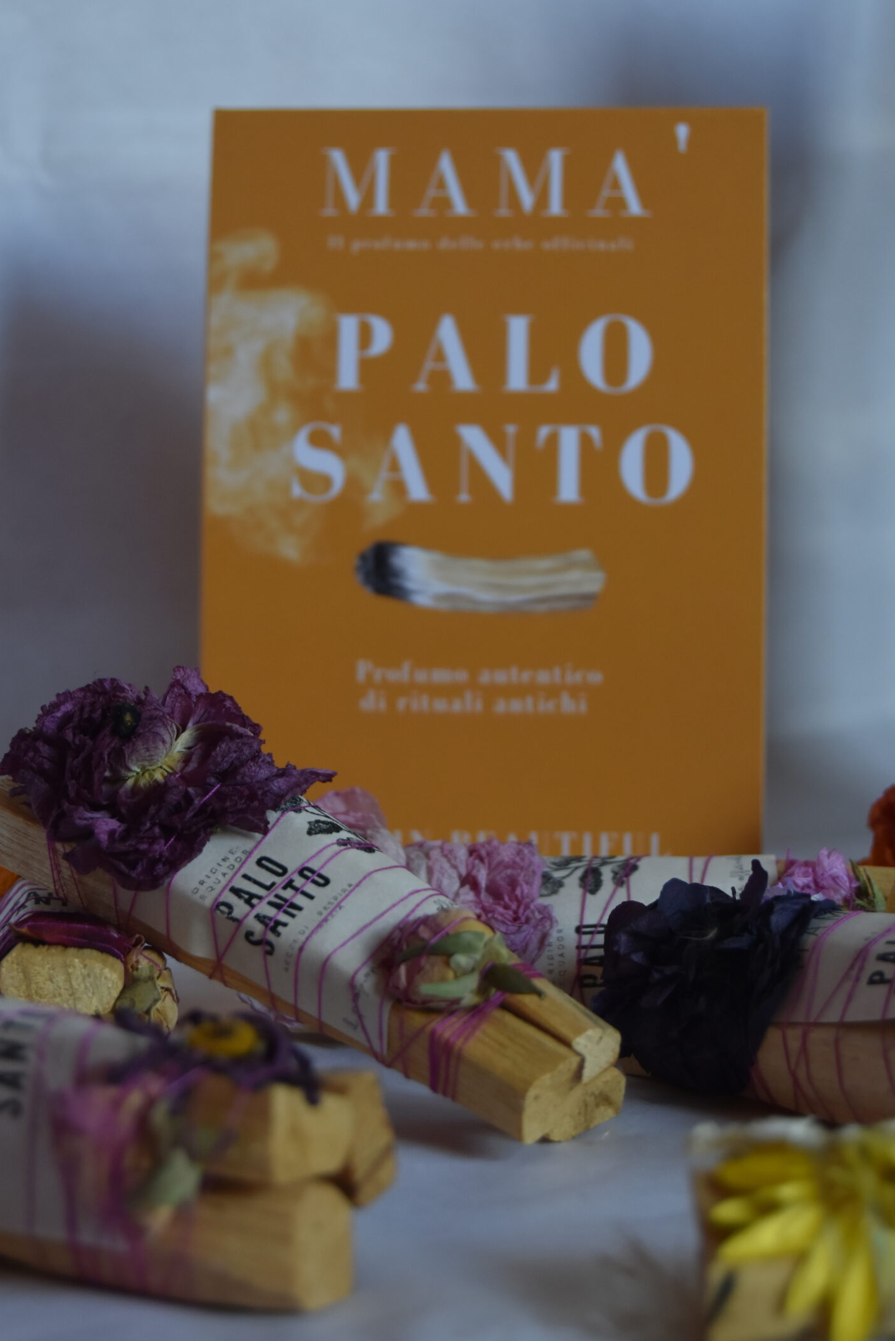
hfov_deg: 13.7
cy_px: 631
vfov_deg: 20.5
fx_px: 3713
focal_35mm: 100
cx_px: 431
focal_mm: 55
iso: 640
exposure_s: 1/80
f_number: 5.6
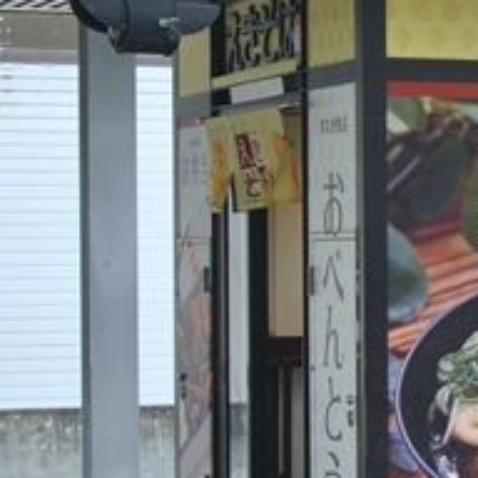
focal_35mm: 177
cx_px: 866
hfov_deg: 9.4
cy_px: 254
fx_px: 2765
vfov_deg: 9.9
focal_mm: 21.1
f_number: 5
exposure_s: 1/125
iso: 280
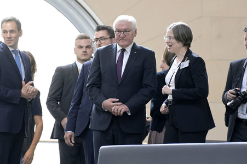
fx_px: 3291
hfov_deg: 4.3
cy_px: 82
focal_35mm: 480
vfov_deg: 2.9
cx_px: 124
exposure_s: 1/200
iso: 8000
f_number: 5.6
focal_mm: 480
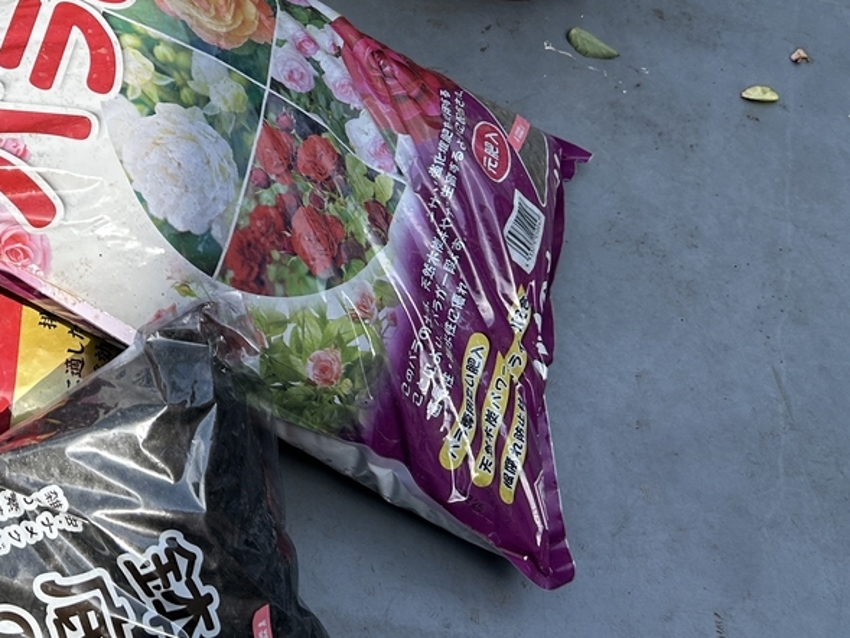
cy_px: 124
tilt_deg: -55.7
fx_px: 1302
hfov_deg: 33.7
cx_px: 46
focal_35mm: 53
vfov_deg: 27.0
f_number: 1.5
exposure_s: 1/2299
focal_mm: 5.7
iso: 50
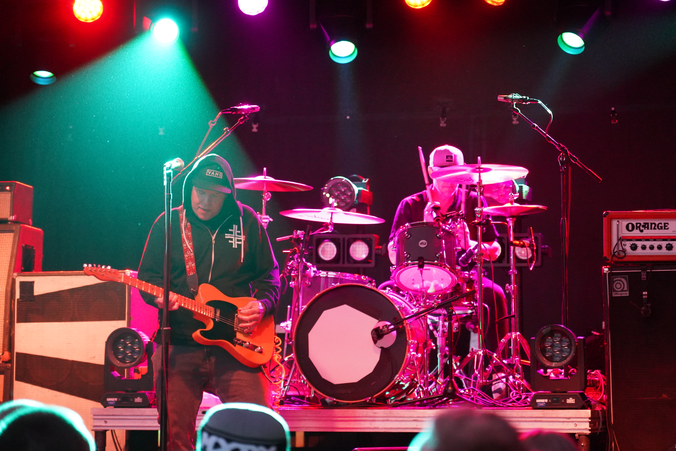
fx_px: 1972
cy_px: 226
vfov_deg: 13.0
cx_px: 338
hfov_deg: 19.5
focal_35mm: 105
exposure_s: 1/160
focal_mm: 105
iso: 10000
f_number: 4
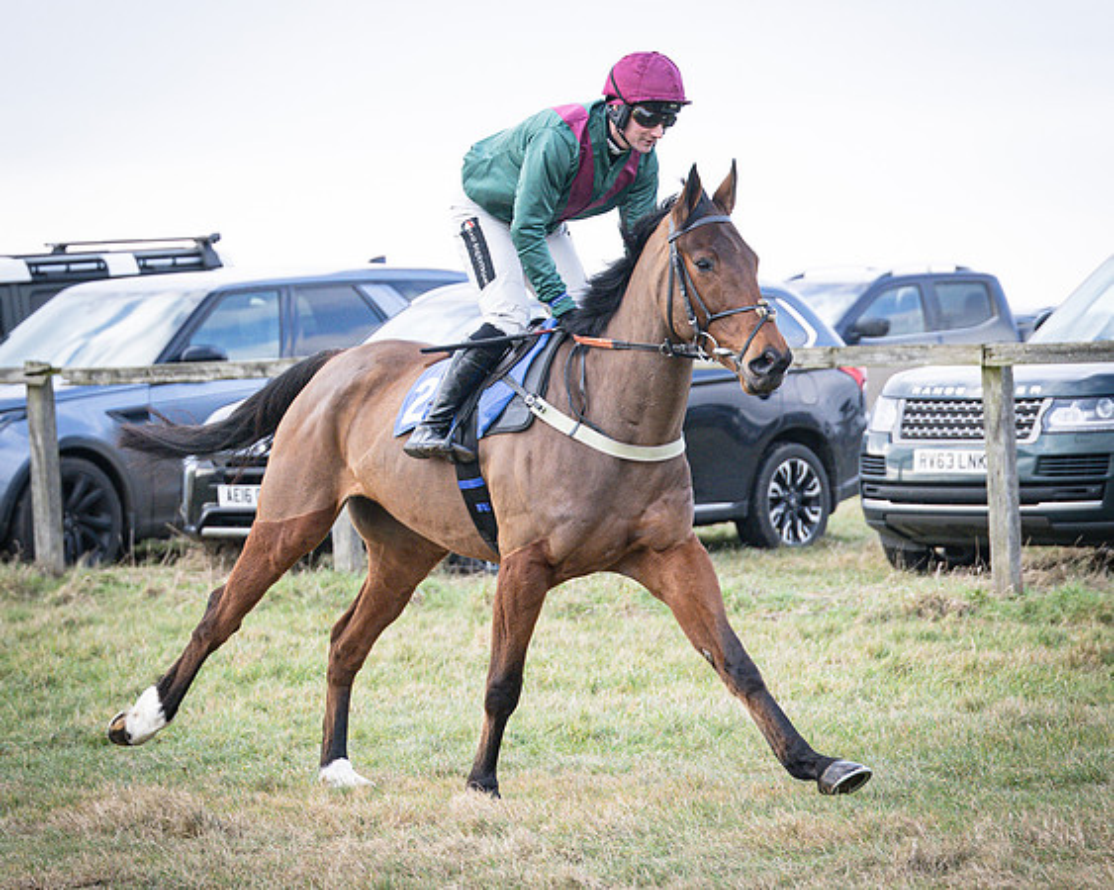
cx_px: 571
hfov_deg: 10.4
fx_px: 6132
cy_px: 470
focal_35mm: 186
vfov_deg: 8.3
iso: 400
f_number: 2.8
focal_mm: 82
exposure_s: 1/1600
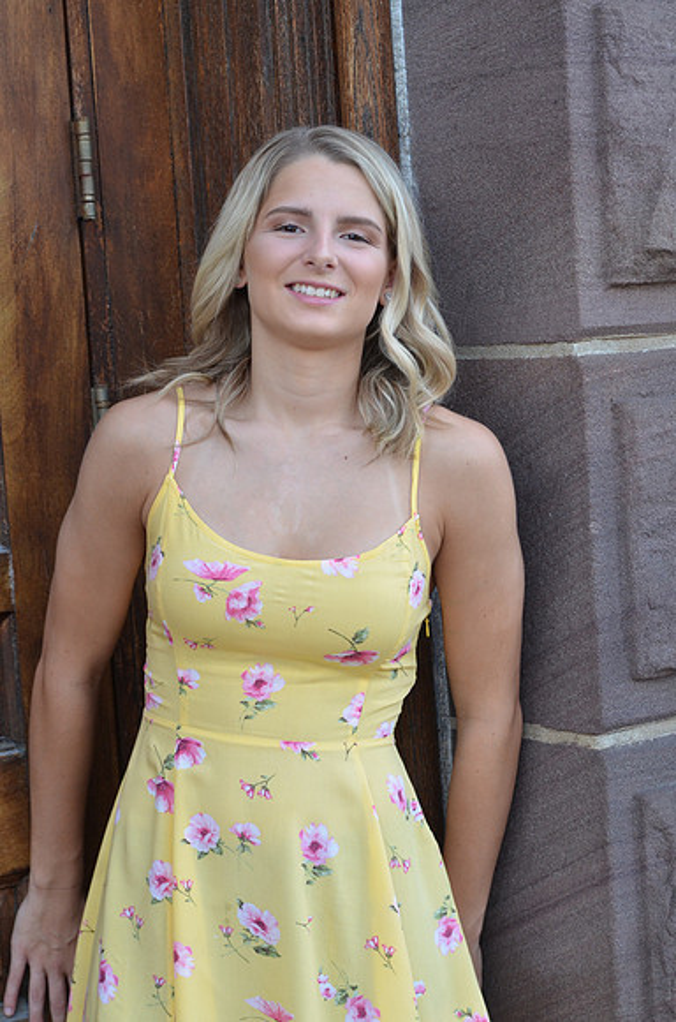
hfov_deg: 15.1
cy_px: 511
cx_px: 338
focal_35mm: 90
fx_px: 2547
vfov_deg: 22.7
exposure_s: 1/400
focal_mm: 60
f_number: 5
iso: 800
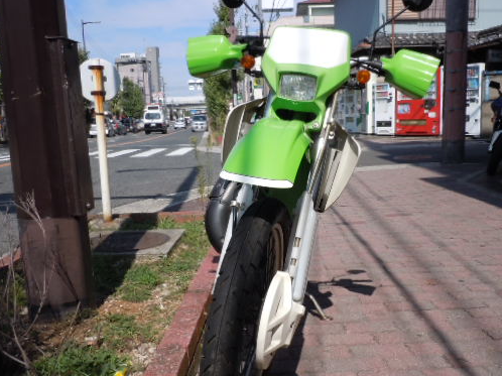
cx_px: 277
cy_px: 199
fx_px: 522
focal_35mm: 36
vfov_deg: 39.6
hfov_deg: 51.3
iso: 100
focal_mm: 5
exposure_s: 1/1000
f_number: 3.7
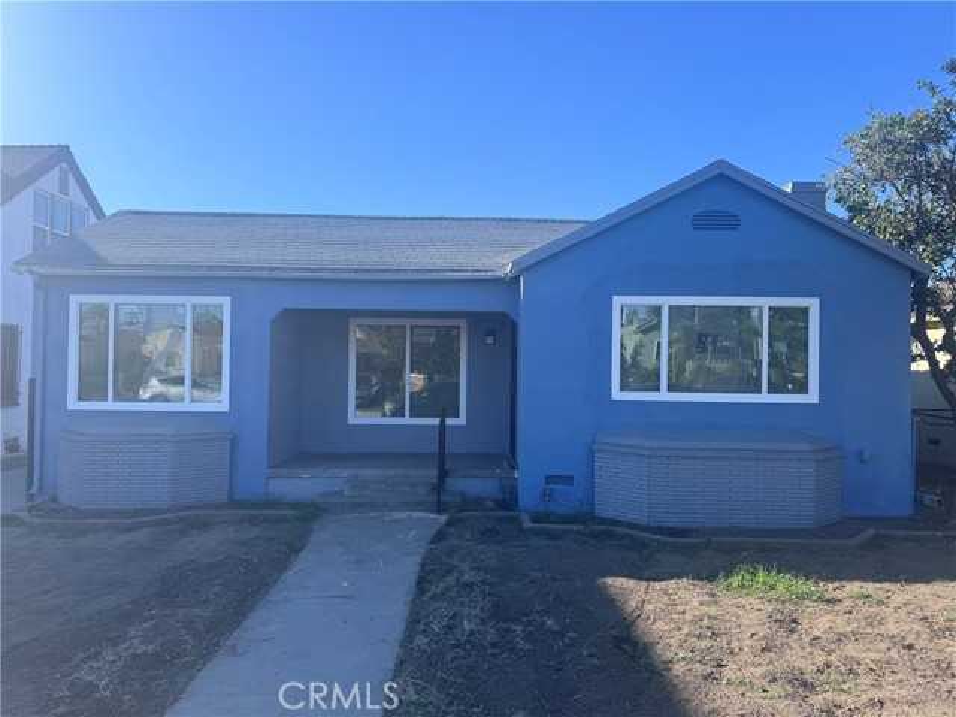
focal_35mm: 24
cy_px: 358
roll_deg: -0.8
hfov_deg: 71.6
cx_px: 478
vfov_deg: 56.8
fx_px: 663
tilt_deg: +0.0
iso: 80
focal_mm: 6.76
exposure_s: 1/2331
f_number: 1.78
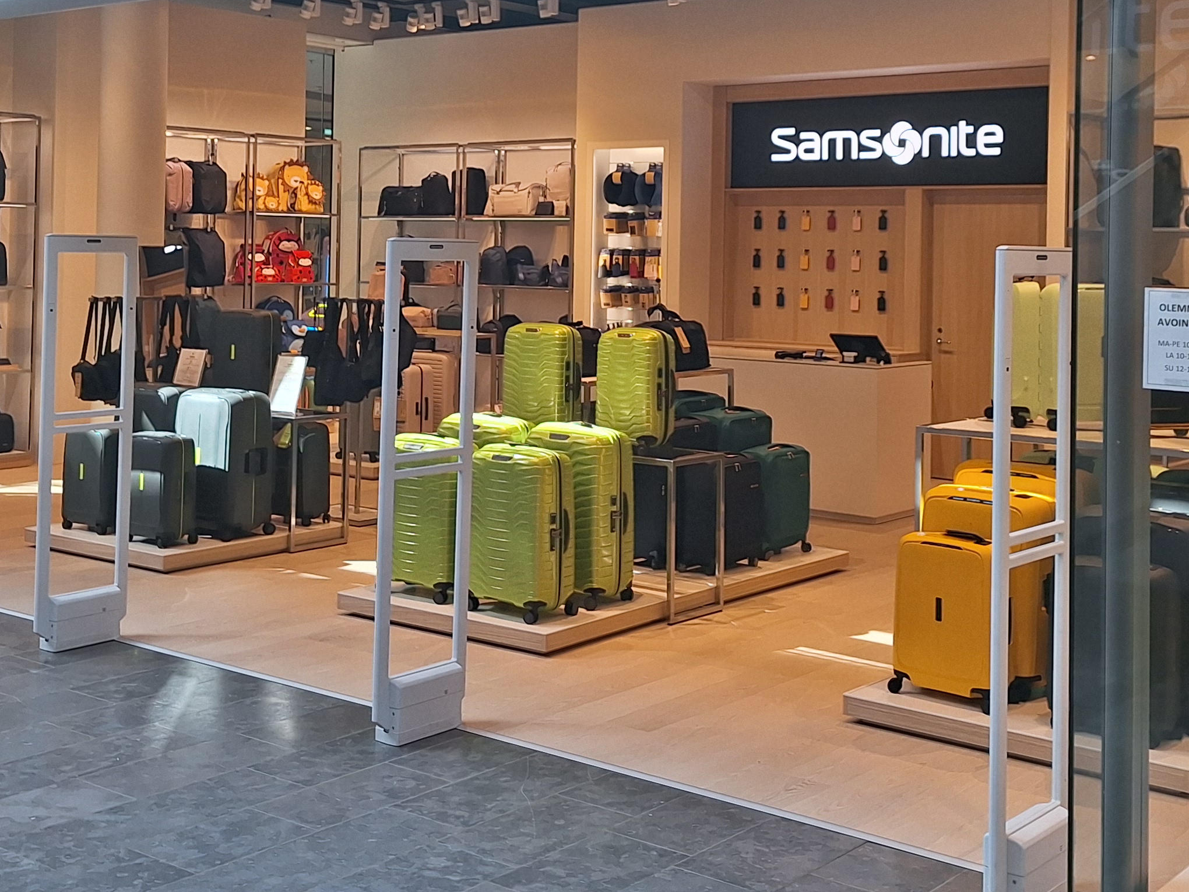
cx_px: 574
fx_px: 1580
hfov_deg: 41.2
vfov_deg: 30.9
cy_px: 208
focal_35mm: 46
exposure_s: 1/290
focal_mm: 5.54
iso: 40
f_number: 1.8
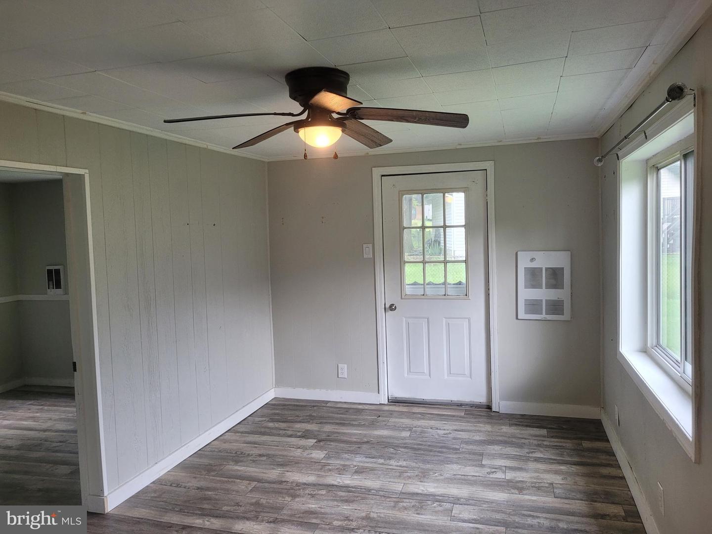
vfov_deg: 53.1
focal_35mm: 26
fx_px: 535
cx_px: 356
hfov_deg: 67.3
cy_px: 267
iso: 160
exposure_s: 1/120
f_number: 1.8
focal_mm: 5.4
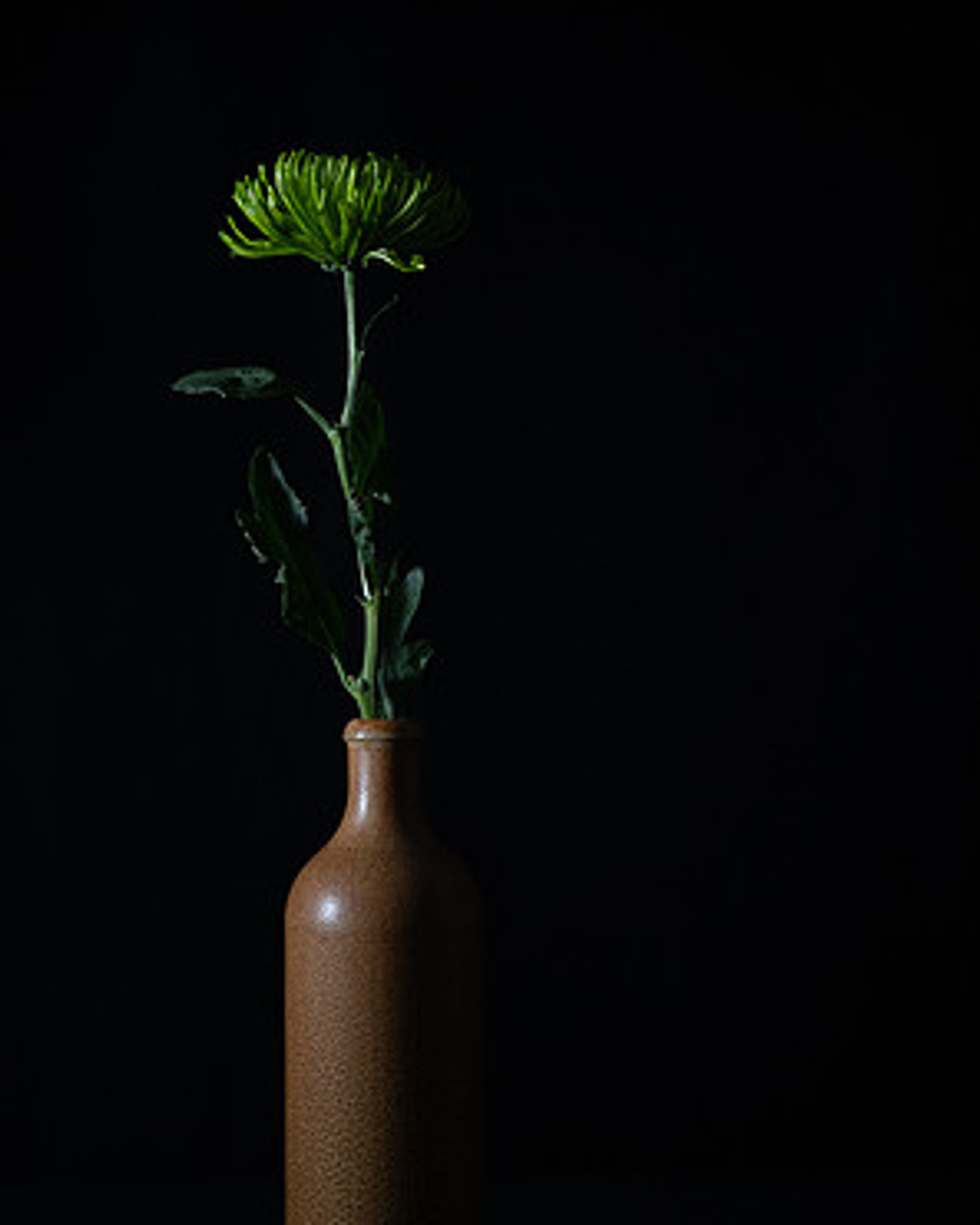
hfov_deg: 19.2
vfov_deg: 23.8
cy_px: 725
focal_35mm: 80
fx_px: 2900
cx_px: 493
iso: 64
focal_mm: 70
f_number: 2.8
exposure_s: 1/3
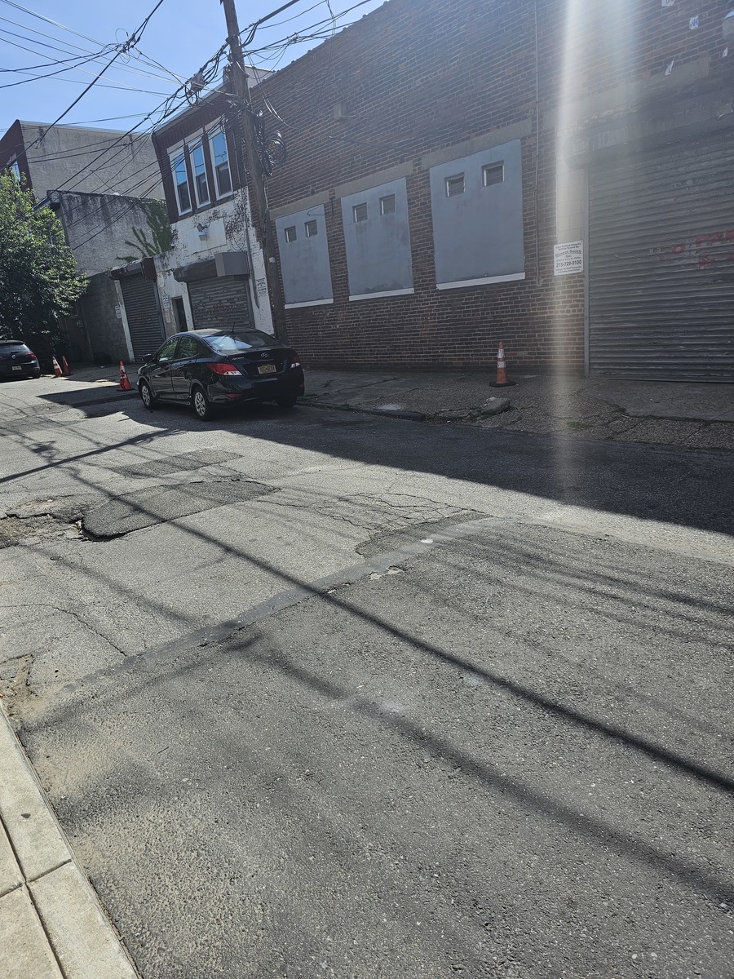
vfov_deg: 73.9
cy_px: 490
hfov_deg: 58.9
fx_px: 650
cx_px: 367
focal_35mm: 23
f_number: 1.7
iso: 10
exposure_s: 1/701
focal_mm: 6.3
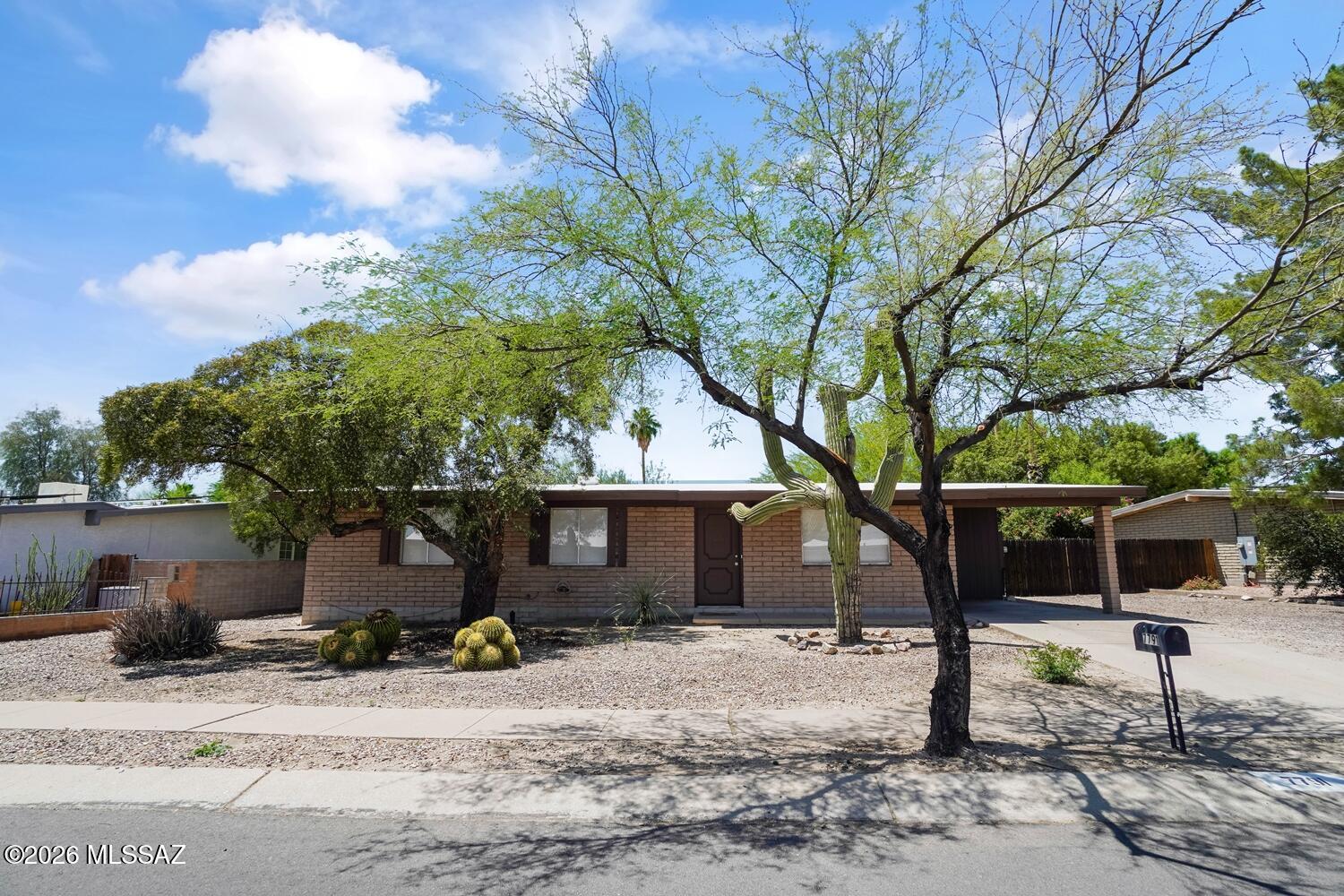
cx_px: 672
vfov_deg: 67.4
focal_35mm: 18
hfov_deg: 90.0
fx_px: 672
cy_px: 448
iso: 100
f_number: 8
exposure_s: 1/250
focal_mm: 12
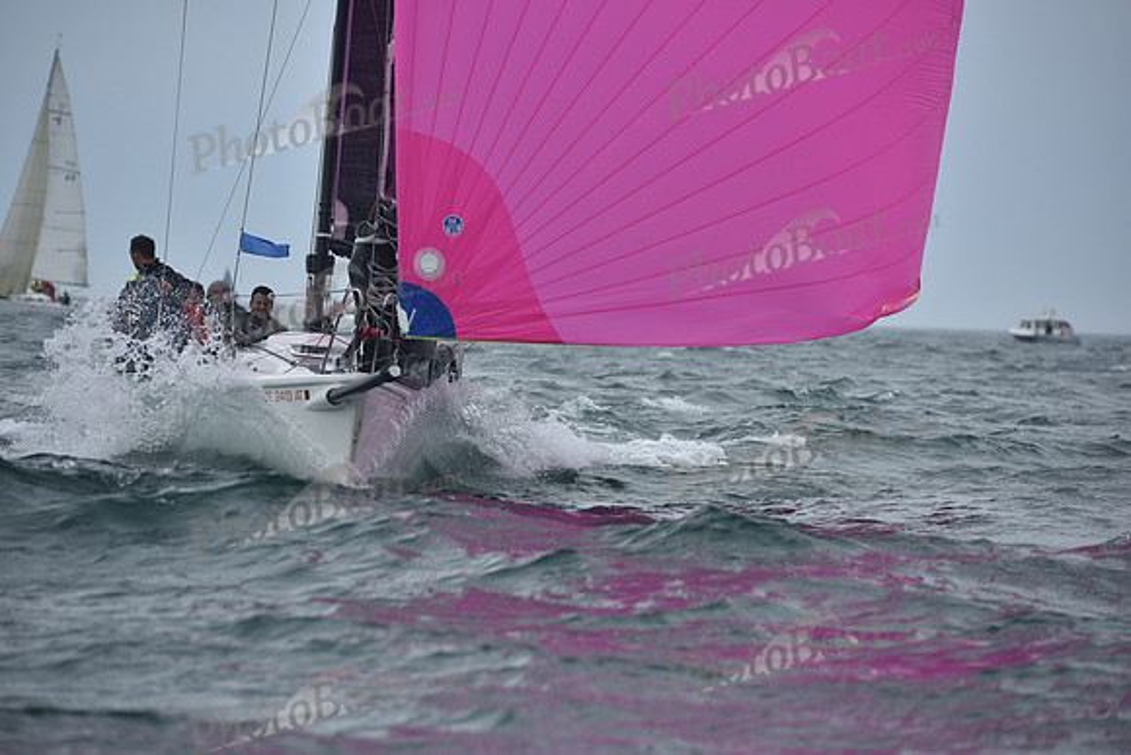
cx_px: 566
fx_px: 6285
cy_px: 378
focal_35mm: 200
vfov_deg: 6.9
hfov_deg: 10.3
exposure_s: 1/1250
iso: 320
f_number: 5.6
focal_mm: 200
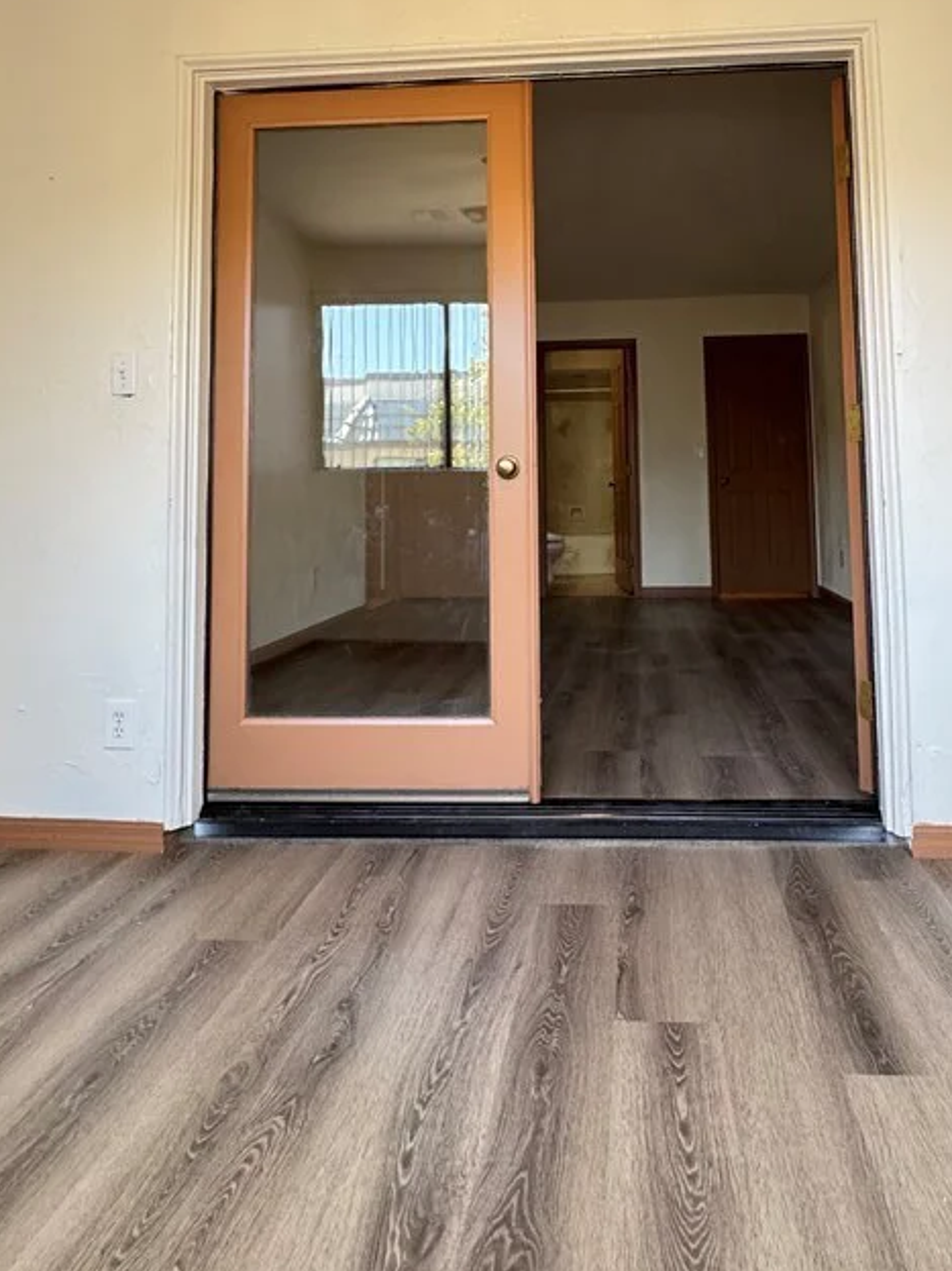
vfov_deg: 71.8
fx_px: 844
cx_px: 585
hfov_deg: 58.2
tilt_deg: +4.7
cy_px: 426
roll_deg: +0.5
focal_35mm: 23
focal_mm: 2.22
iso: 320
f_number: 2.2
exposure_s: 1/120
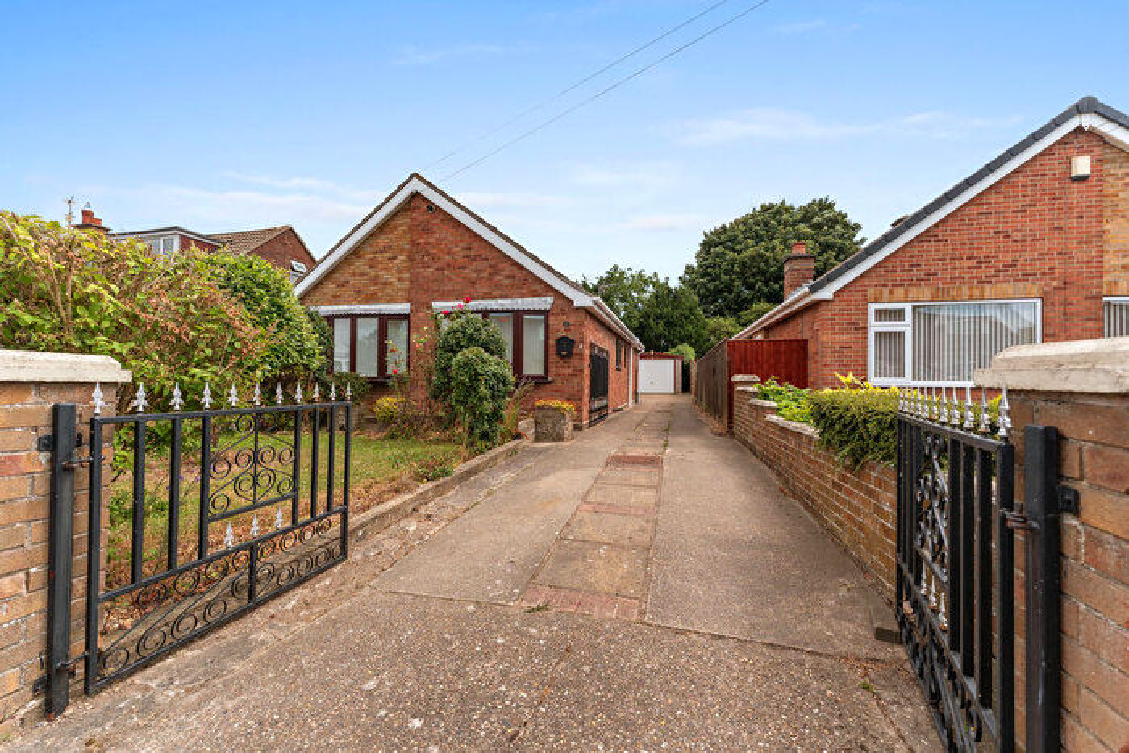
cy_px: 376
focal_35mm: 14
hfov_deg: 104.2
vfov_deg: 81.2
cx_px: 564
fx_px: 439
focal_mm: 14
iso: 100
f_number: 4.5
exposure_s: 1/800
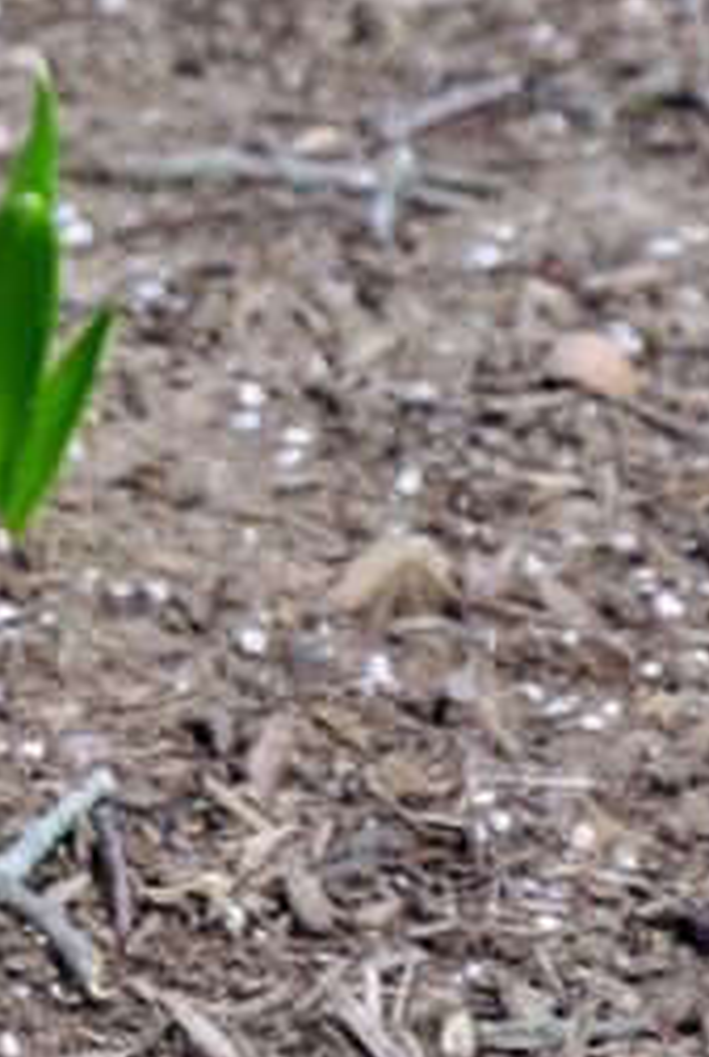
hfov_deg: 1.7
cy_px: 59
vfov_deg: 2.5
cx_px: -550
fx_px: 23888
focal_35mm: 812
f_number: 4.8
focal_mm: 74.3
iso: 100
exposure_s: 1/200
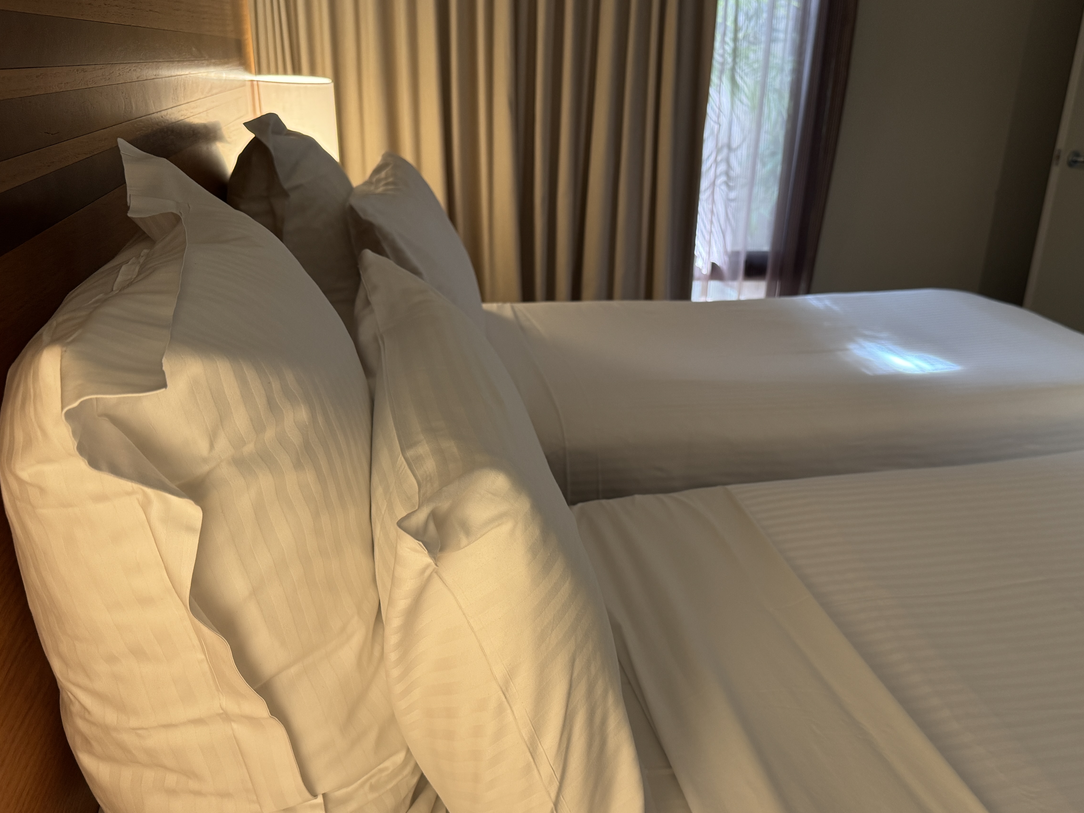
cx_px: 641
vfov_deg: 46.5
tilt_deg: -23.5
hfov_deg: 59.6
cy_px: 488
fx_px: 939
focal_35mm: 30
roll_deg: -3.3
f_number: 1.78
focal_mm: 6.76
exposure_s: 1/50
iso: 200
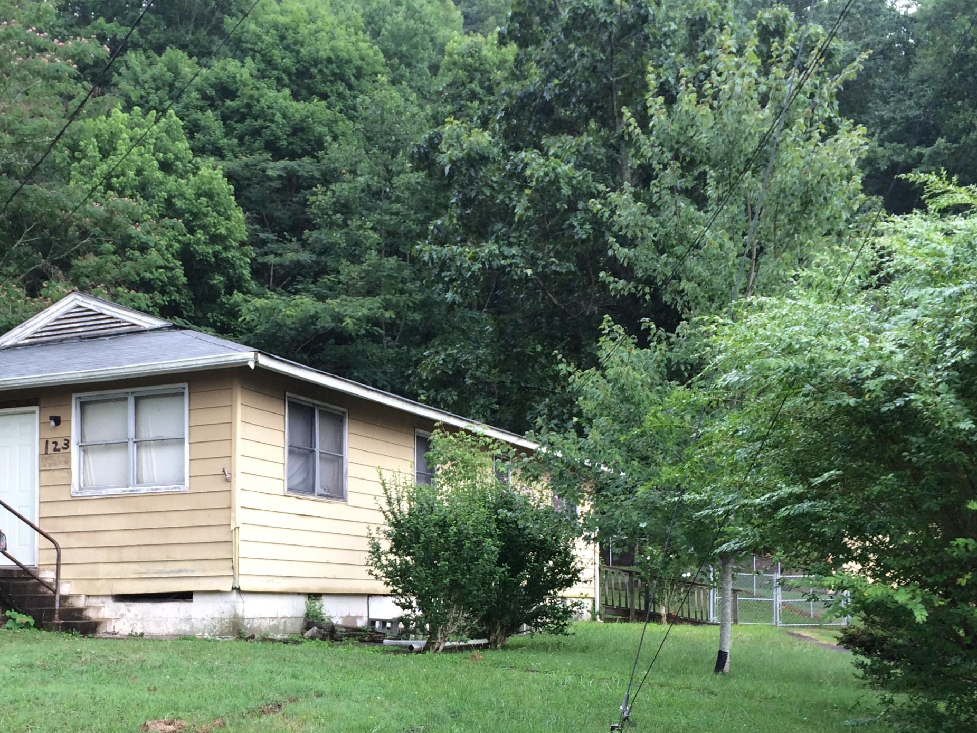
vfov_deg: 30.3
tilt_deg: +3.4
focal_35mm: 47
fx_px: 1326
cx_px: 311
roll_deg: +1.0
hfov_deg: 39.9
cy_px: 564
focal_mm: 4.15
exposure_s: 1/60
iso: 50
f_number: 2.2
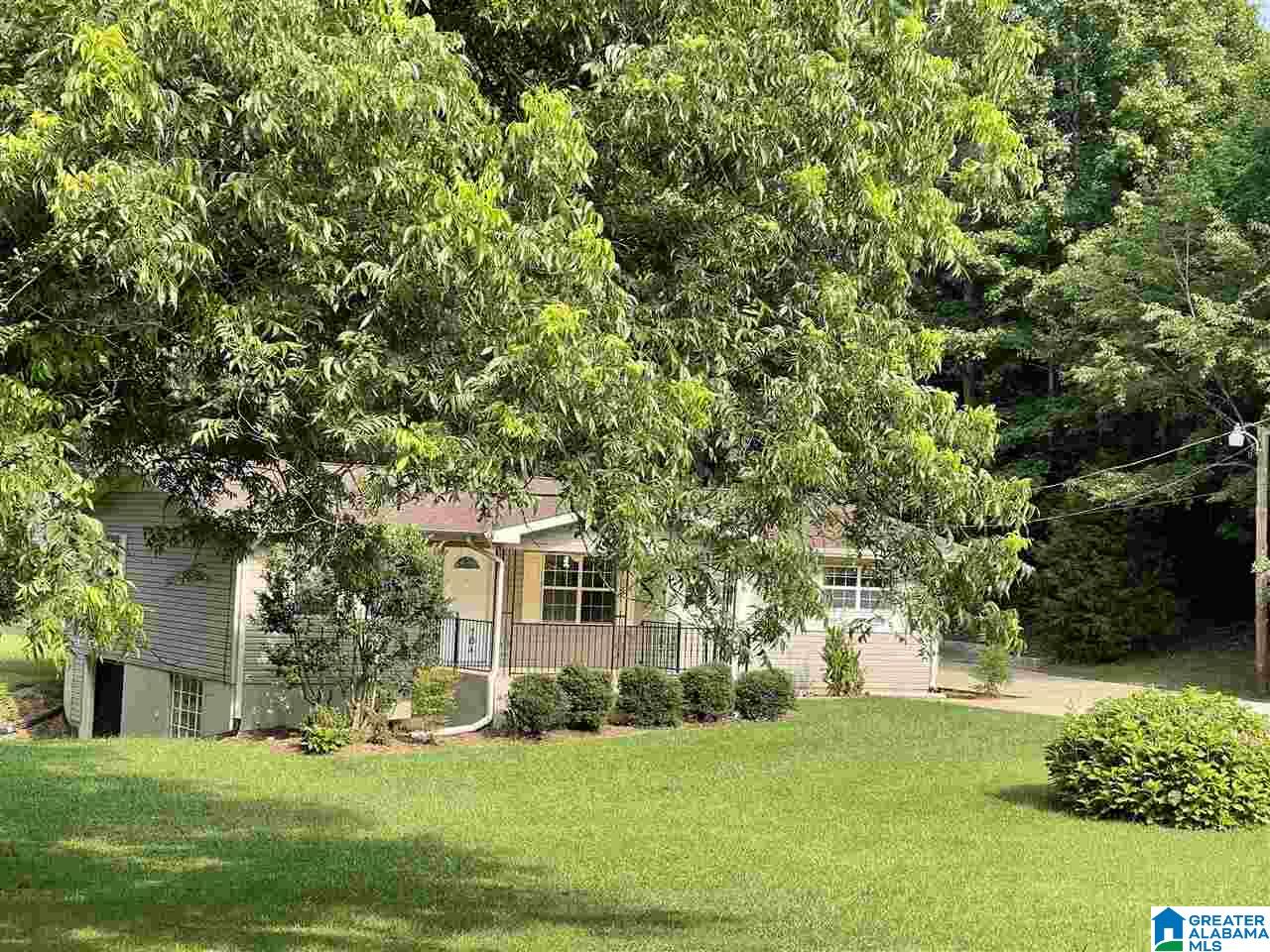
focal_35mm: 64
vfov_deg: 22.9
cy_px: 476
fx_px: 2348
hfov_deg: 30.3
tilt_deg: +1.4
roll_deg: -2.3
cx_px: 635
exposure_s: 1/232
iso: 20
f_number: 2.2
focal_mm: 7.5
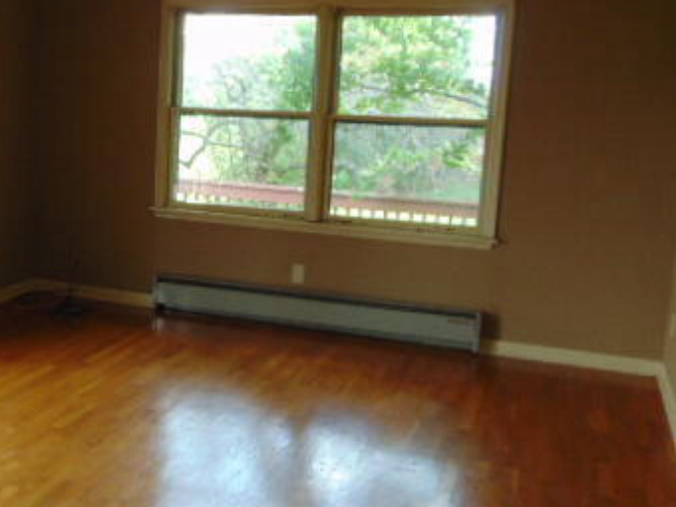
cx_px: 129
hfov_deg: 38.8
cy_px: 235
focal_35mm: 47
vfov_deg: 30.9
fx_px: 918
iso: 100
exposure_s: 1/40
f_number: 3
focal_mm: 4.5
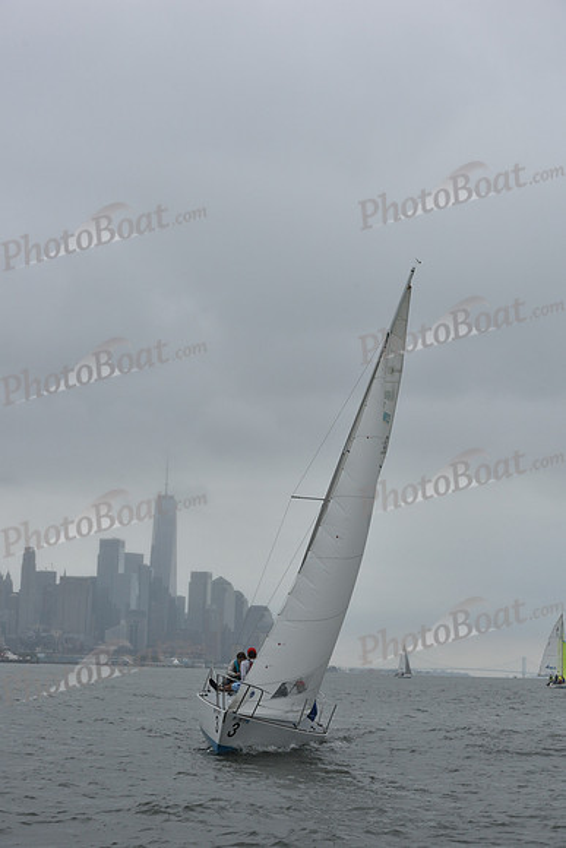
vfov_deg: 20.0
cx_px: 283
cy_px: 424
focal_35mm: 102
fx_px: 2404
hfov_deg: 13.4
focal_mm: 102
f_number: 10
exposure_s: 1/800
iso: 400
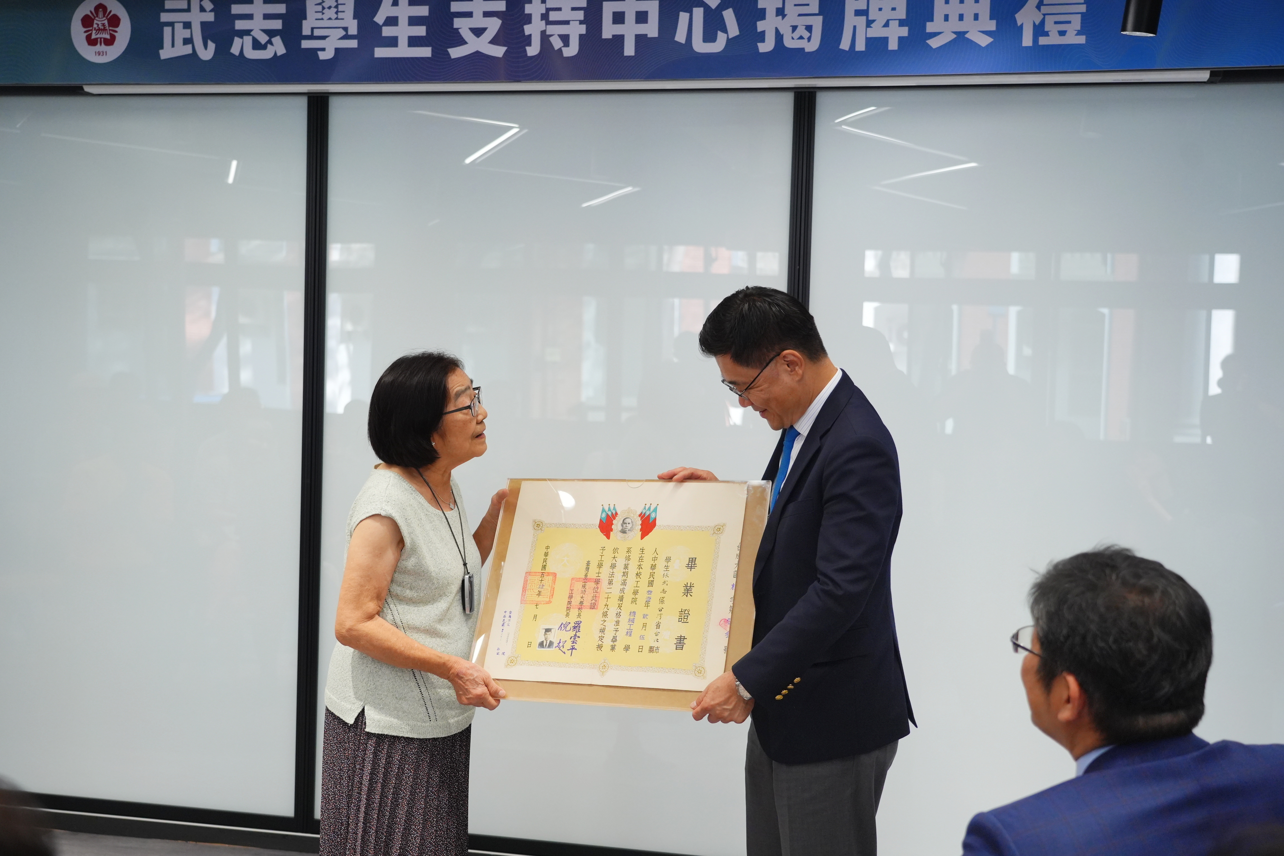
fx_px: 1462
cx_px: 642
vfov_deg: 32.6
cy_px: 428
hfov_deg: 47.4
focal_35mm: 41
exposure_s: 1/250
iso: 1600
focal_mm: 41
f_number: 4
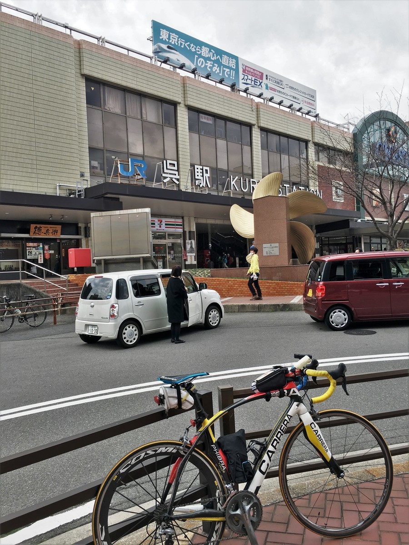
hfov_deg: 48.2
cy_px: 272
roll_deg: +3.4
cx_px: 204
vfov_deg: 61.7
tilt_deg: +1.9
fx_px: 457
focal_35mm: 29
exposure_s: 1/1012
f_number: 2.2
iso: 25
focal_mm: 4.15
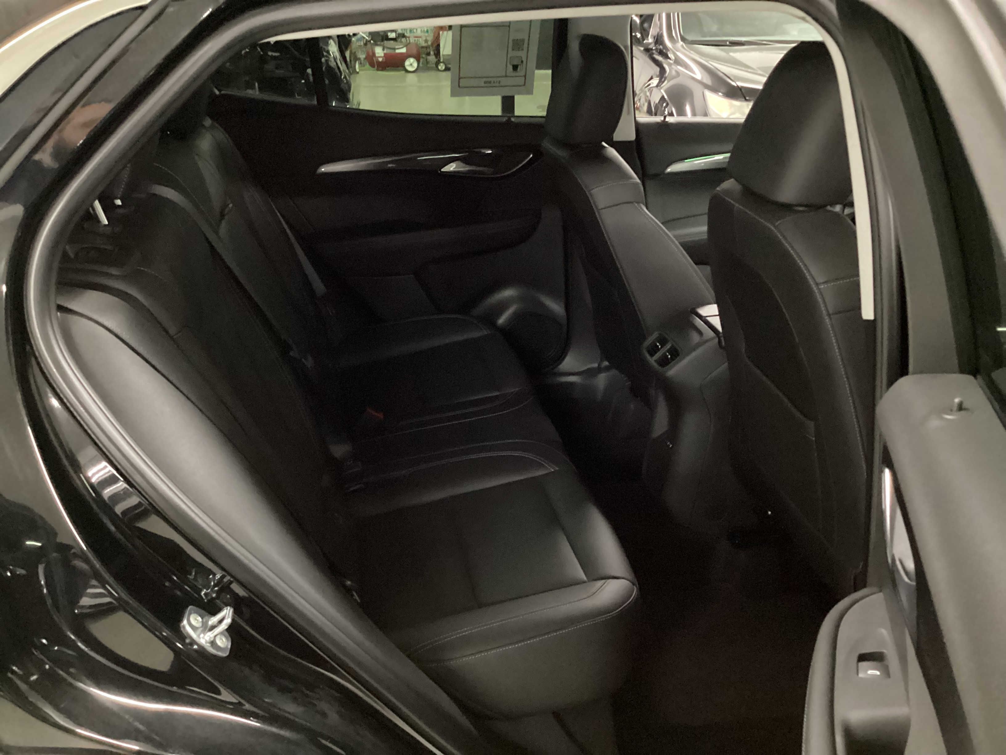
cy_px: 378
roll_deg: -0.5
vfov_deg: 45.4
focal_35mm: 31
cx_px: 503
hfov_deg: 58.4
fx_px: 901
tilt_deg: -26.1
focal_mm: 3.3
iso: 800
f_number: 2.4
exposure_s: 1/15
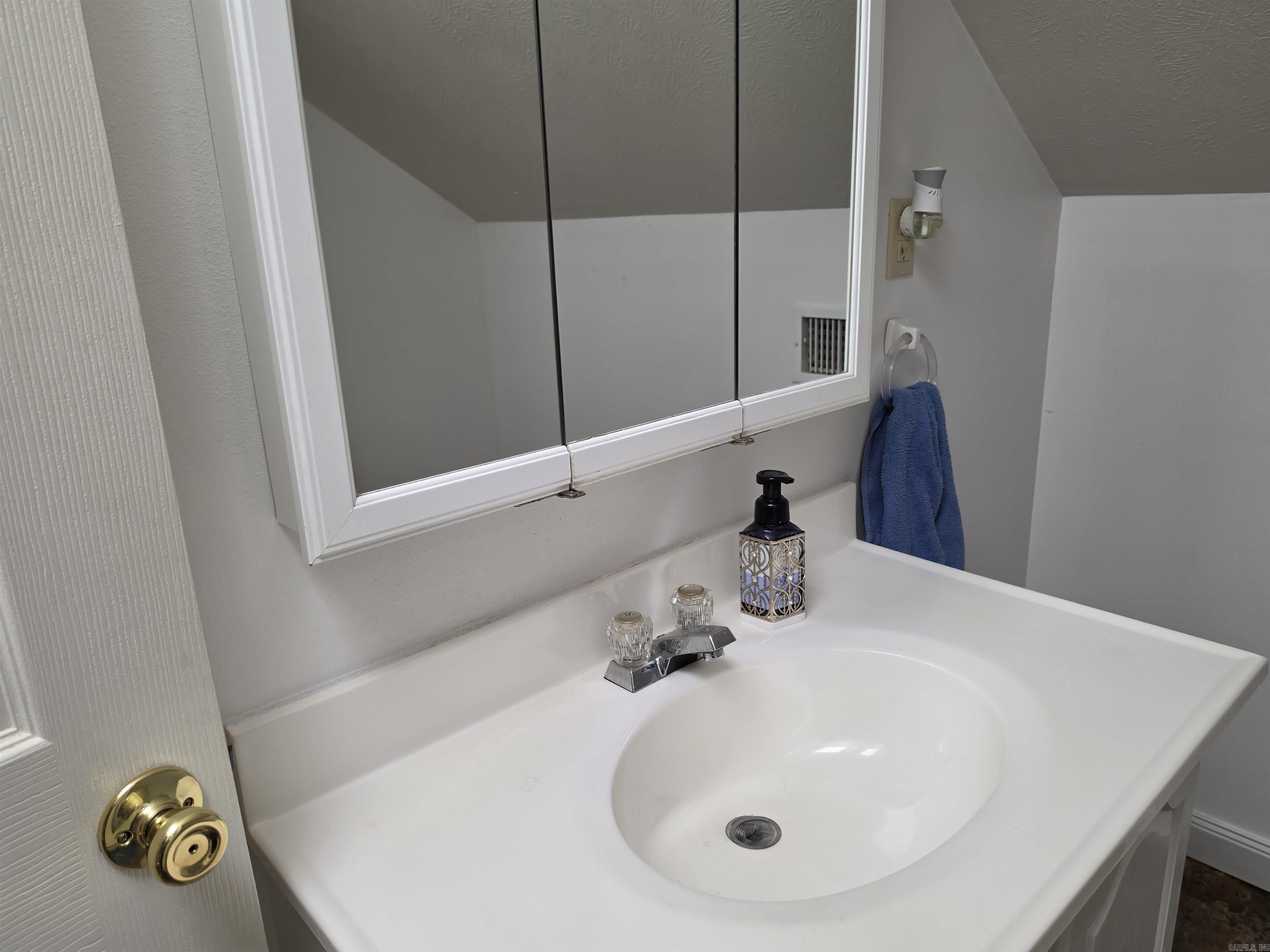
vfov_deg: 58.9
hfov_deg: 73.9
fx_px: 844
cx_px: 635
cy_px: 476
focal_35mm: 23
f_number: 1.4
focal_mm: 6.5
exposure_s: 1/120
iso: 64
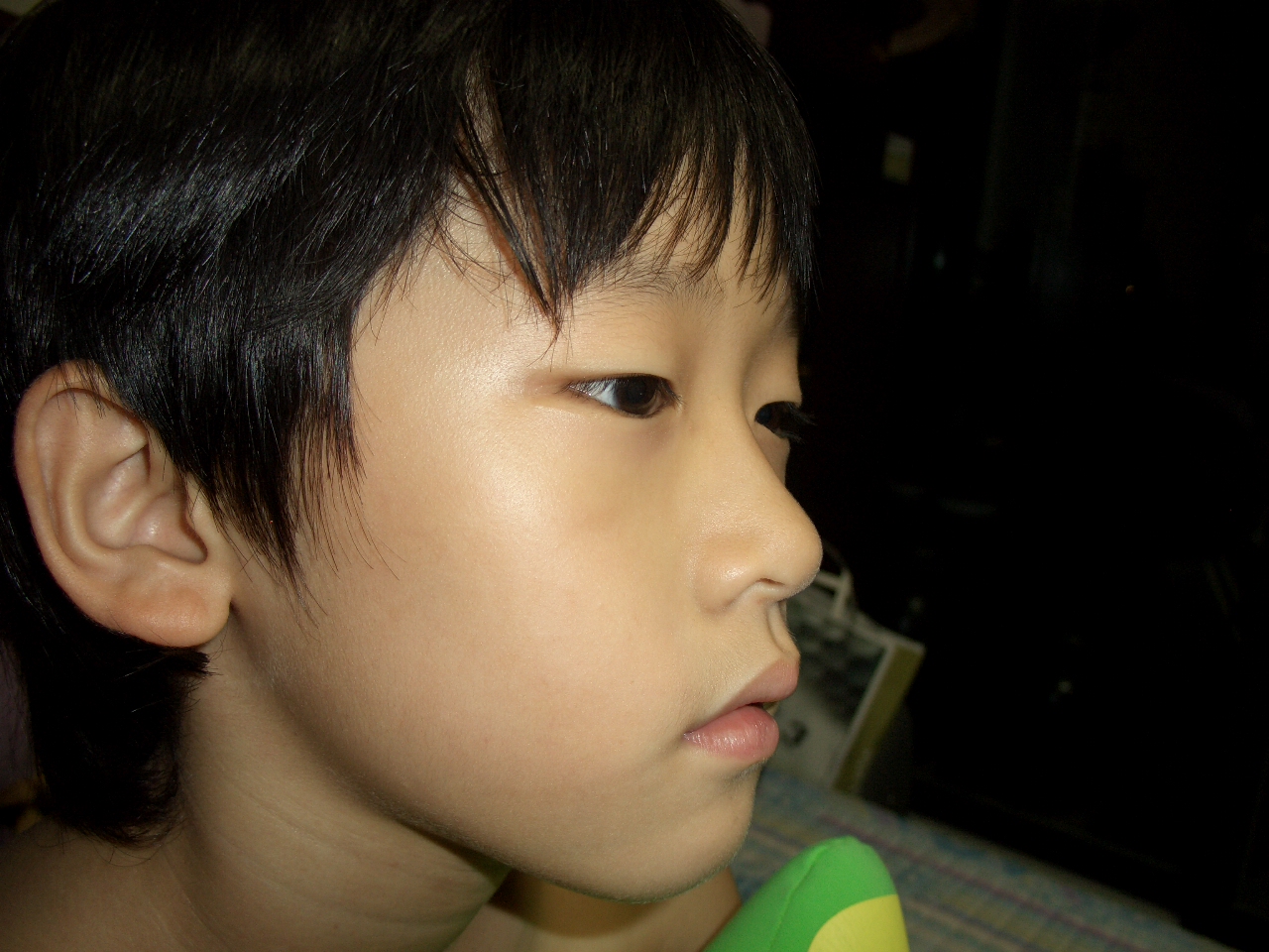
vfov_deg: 42.9
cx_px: 634
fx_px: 1210
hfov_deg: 55.4
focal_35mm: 33
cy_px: 476
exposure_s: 1/60
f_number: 2.8
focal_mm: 7.1
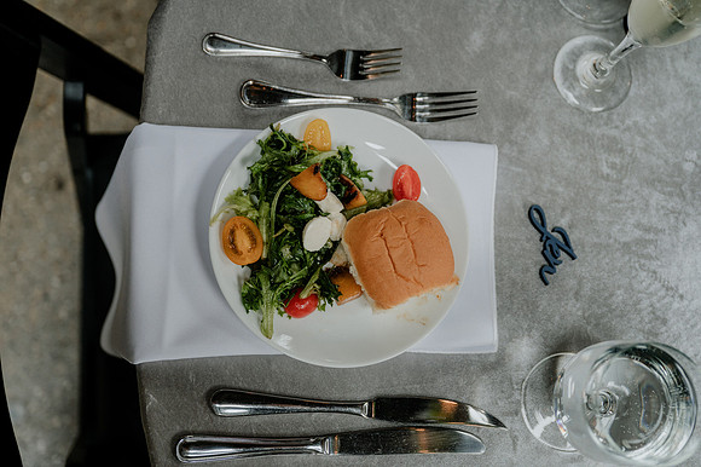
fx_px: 832
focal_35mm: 43
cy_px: 234
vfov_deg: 31.3
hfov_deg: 45.7
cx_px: 350
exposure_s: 1/320
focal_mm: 42
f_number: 2.8
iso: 400
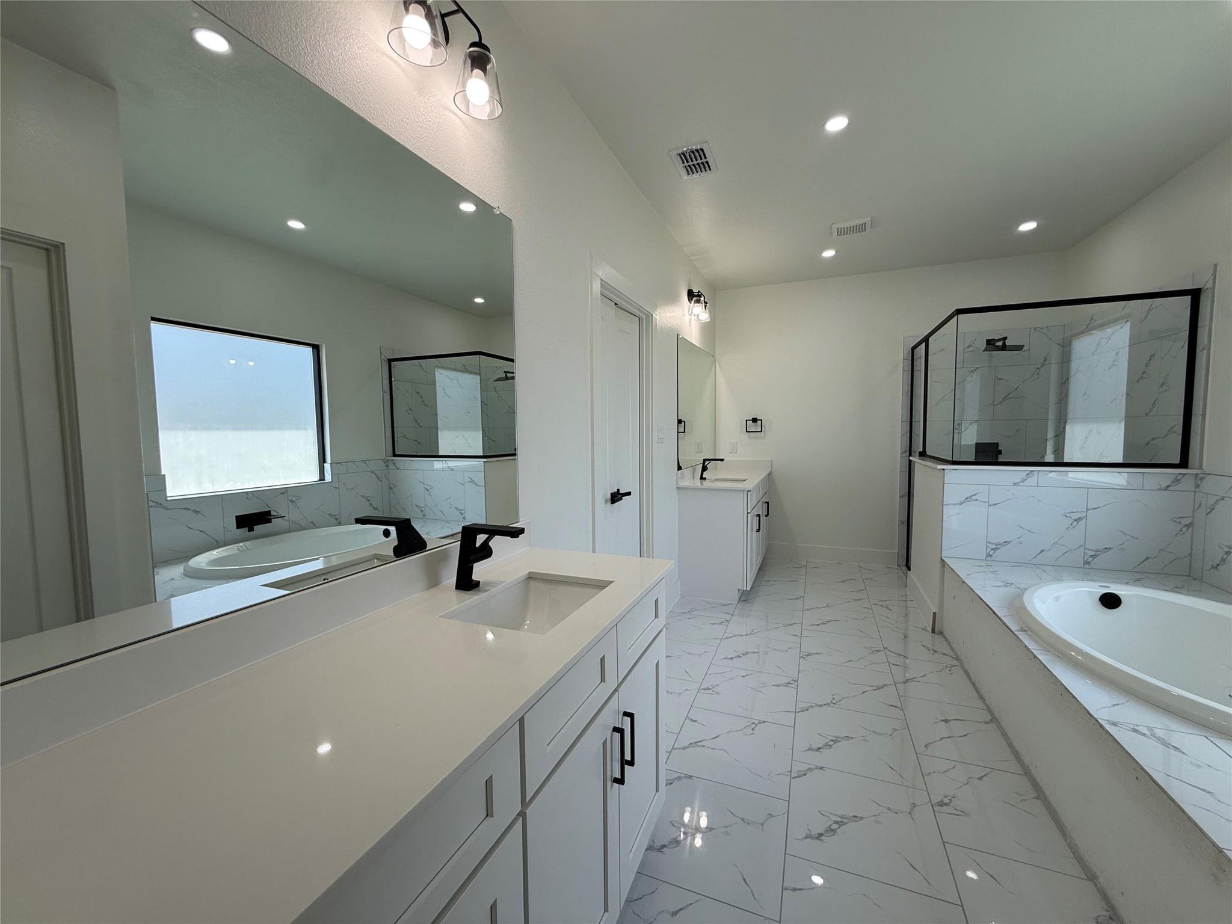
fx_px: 498
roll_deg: +0.6
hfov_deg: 102.1
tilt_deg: -3.3
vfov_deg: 85.7
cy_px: 462
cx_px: 616
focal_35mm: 14
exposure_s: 1/126
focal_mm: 2.22
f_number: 2.2
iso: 64
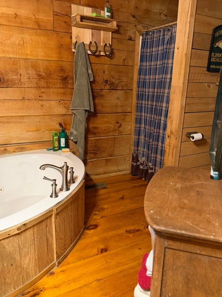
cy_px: 148
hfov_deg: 48.2
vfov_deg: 61.7
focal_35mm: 29
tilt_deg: -16.1
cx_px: 117
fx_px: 248
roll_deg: -2.7
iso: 800
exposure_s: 1/40
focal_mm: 6.76
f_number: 1.78
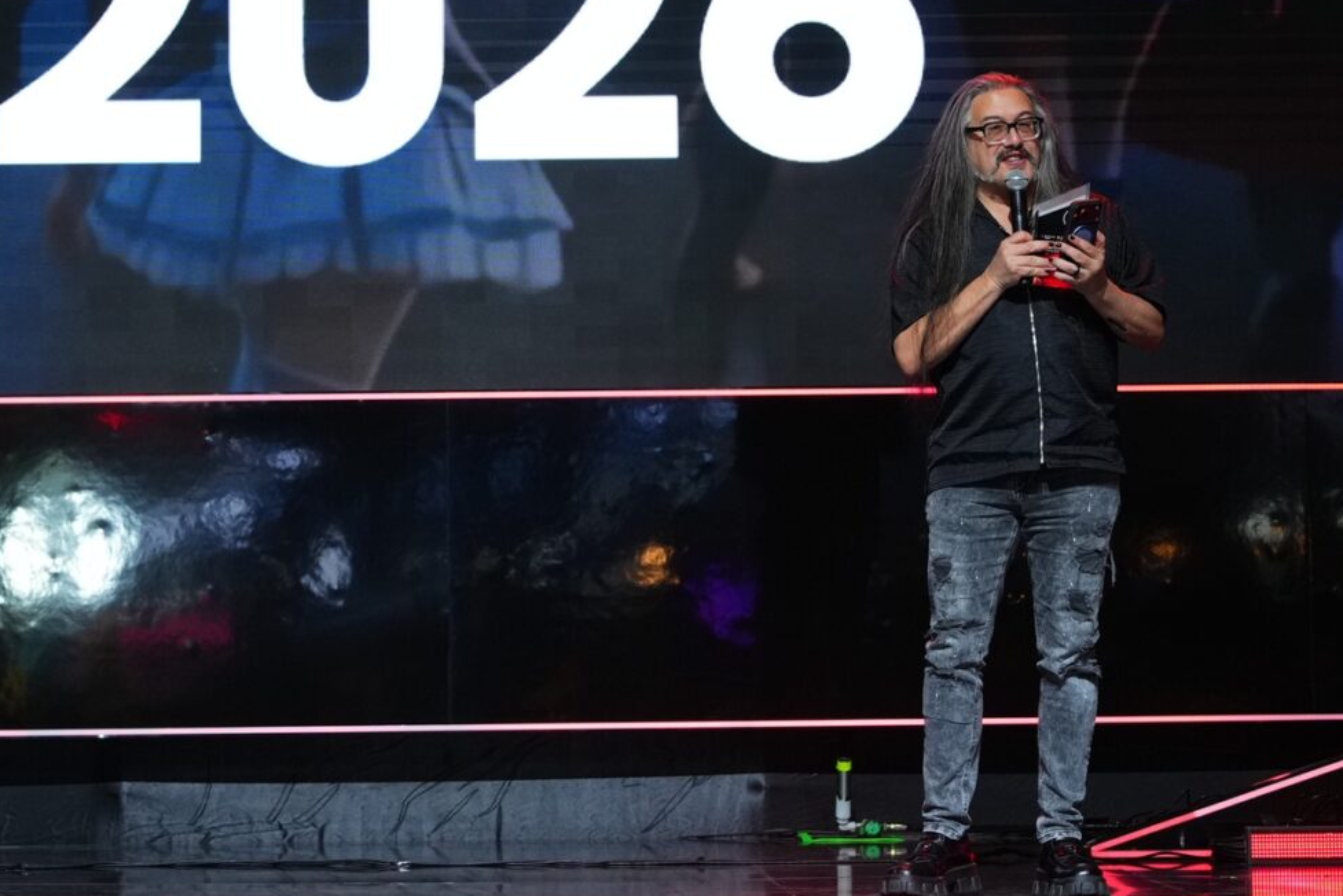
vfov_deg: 10.4
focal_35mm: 131
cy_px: -30
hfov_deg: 15.6
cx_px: 588
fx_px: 4888
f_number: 4.5
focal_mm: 50
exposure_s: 1/100
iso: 800
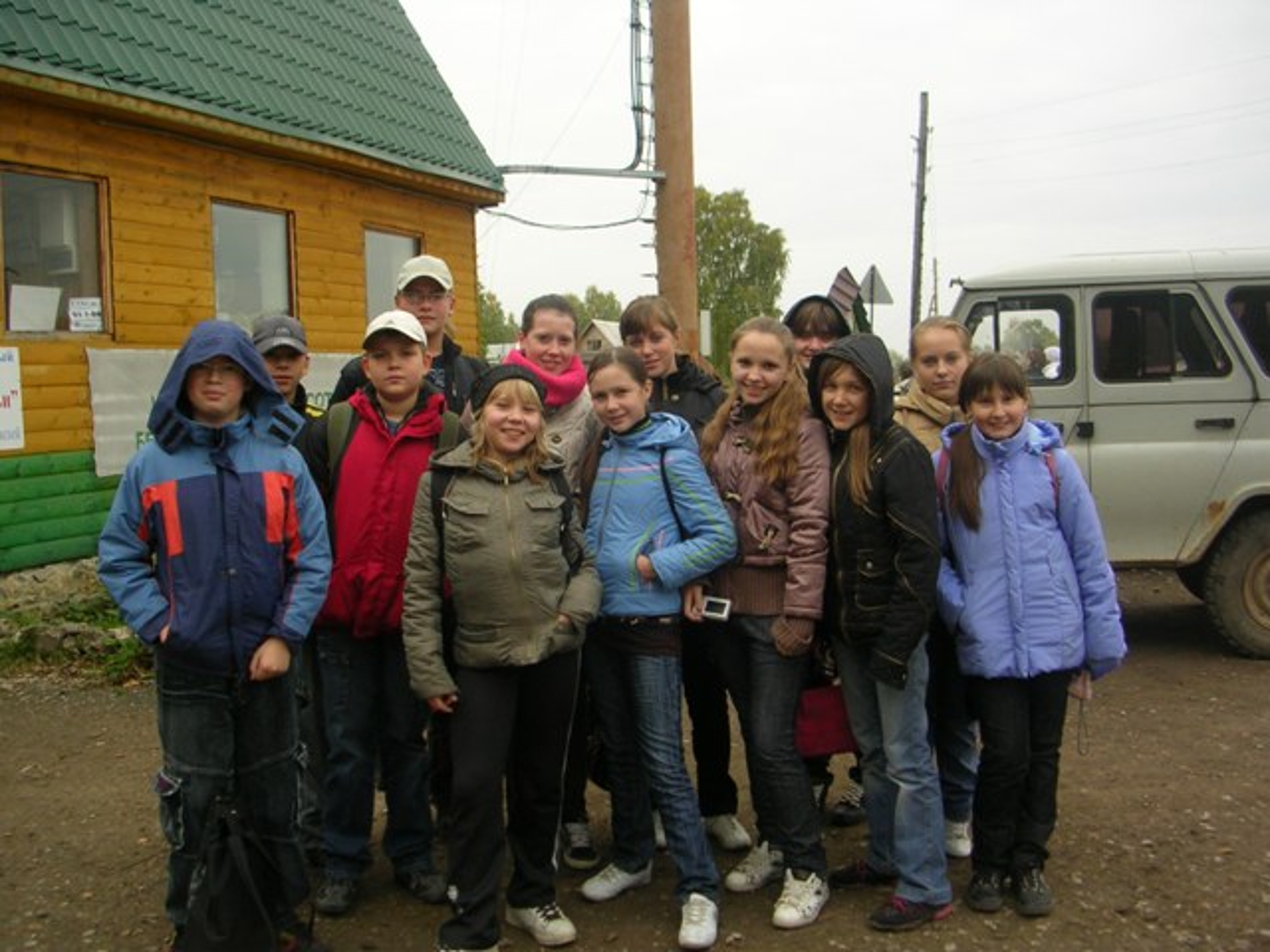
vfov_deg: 37.7
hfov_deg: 49.0
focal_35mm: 38
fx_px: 1394
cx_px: 635
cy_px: 476
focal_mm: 5.8
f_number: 2.8
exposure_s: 1/260
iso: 50
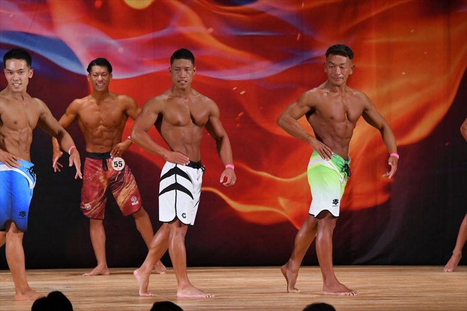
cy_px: 156
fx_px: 3112
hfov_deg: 8.6
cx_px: 234
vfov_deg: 5.7
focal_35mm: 240
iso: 3200
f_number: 5.6
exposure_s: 1/400
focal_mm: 160
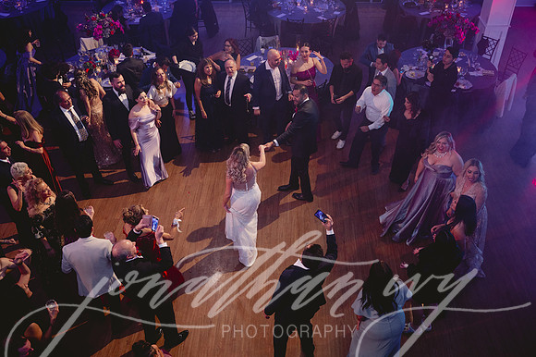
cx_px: 268
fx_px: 513
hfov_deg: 55.1
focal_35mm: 34
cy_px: 178
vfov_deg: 38.3
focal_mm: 34.5
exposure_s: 1/80
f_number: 3.5
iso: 1250
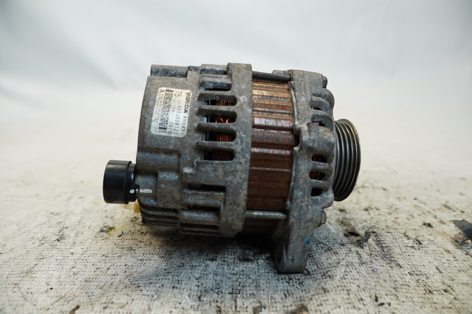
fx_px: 314
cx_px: 236
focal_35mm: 24
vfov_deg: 53.0
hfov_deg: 73.8
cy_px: 157
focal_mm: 16
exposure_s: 1/160
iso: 500
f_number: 4
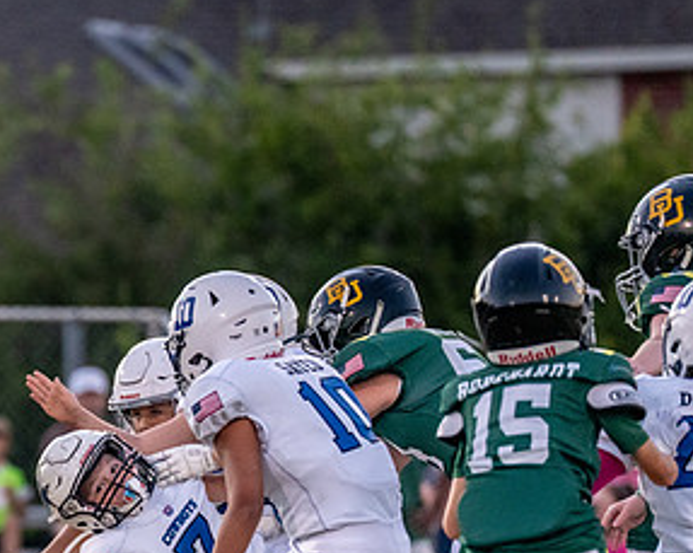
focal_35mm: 565
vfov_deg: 2.7
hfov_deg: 3.4
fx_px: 11576
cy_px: 482
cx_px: 51
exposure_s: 1/1600
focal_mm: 200
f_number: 2.8
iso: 2500
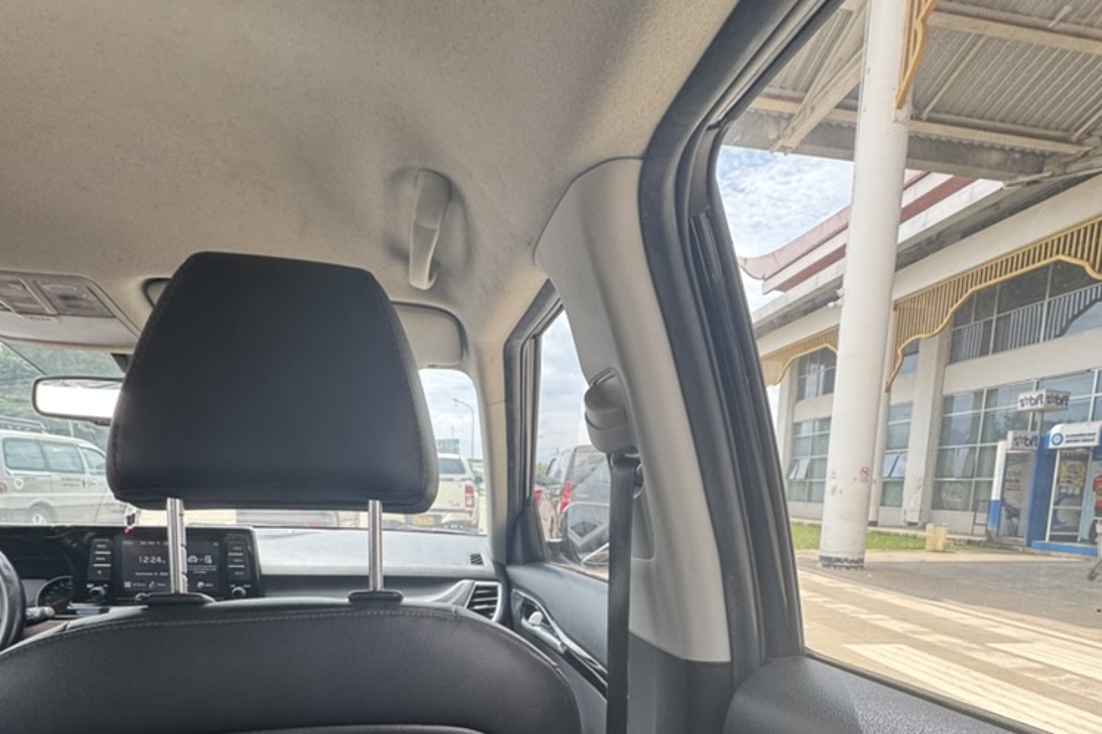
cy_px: 560
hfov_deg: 84.0
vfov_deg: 58.3
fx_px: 612
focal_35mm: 20
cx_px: 550
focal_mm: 2.22
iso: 50
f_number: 2.2
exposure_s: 1/99
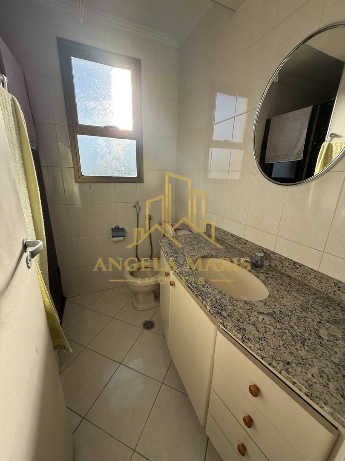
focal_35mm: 14
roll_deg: -2.5
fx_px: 186
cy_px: 230
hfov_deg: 85.7
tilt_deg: -17.5
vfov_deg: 102.1
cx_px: 172
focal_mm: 2.22
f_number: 2.2
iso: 64
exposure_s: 1/574
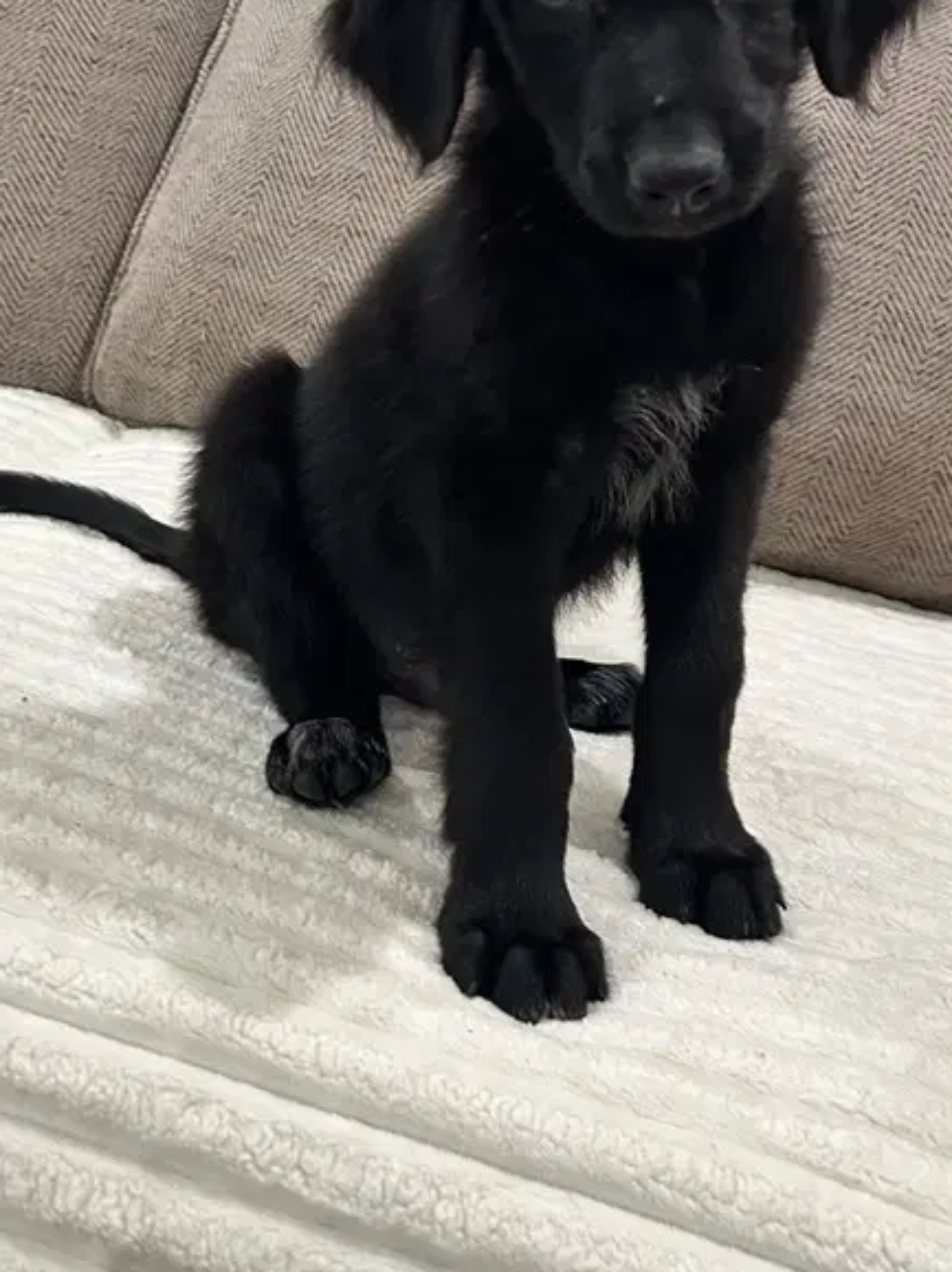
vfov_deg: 41.1
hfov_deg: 32.1
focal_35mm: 45
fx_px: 1651
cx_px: 550
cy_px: 346
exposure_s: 1/60
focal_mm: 5.7
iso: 200
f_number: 1.5
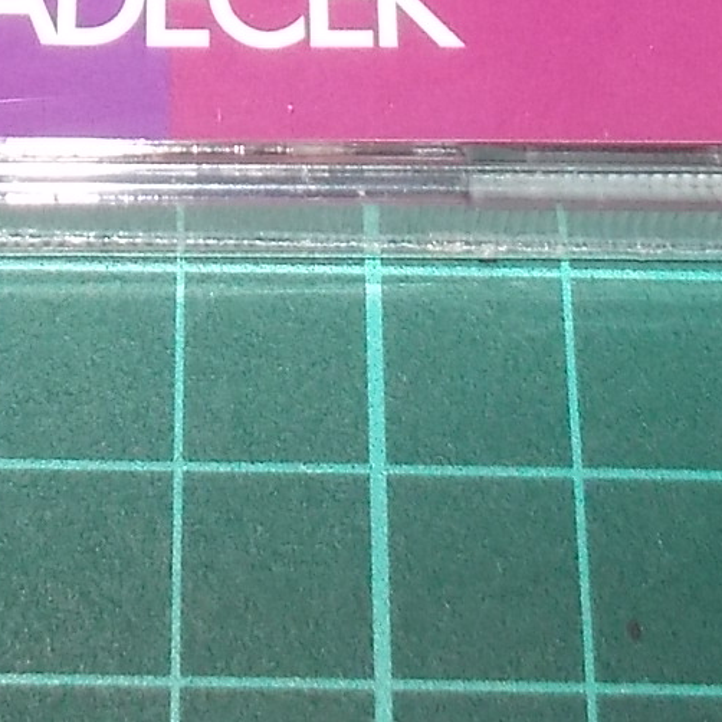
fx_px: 2737
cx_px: 165
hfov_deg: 15.0
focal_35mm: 116
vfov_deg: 13.8
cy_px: -479
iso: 200
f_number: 3.3
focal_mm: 4.1
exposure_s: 1/30
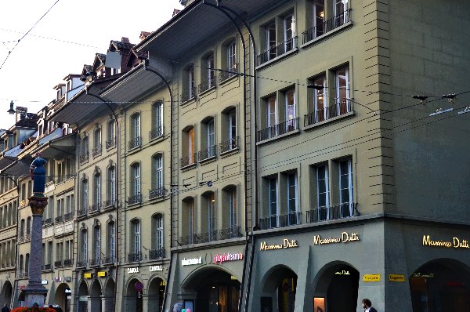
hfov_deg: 35.4
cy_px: 180
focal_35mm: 56
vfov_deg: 24.1
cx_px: 162
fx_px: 730
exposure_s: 1/40
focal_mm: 28
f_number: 7.1
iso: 400
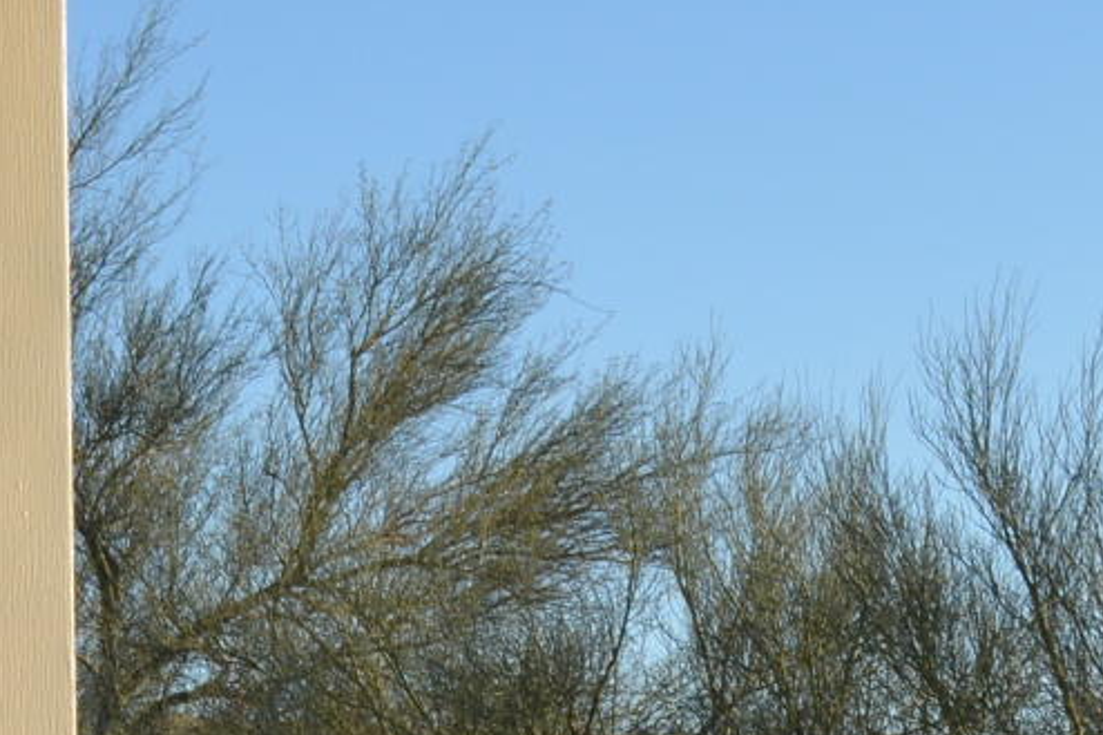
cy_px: 1620
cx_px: 630
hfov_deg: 8.7
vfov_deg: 5.6
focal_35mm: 237
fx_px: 7259
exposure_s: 1/200
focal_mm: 26
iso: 100
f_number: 7.1
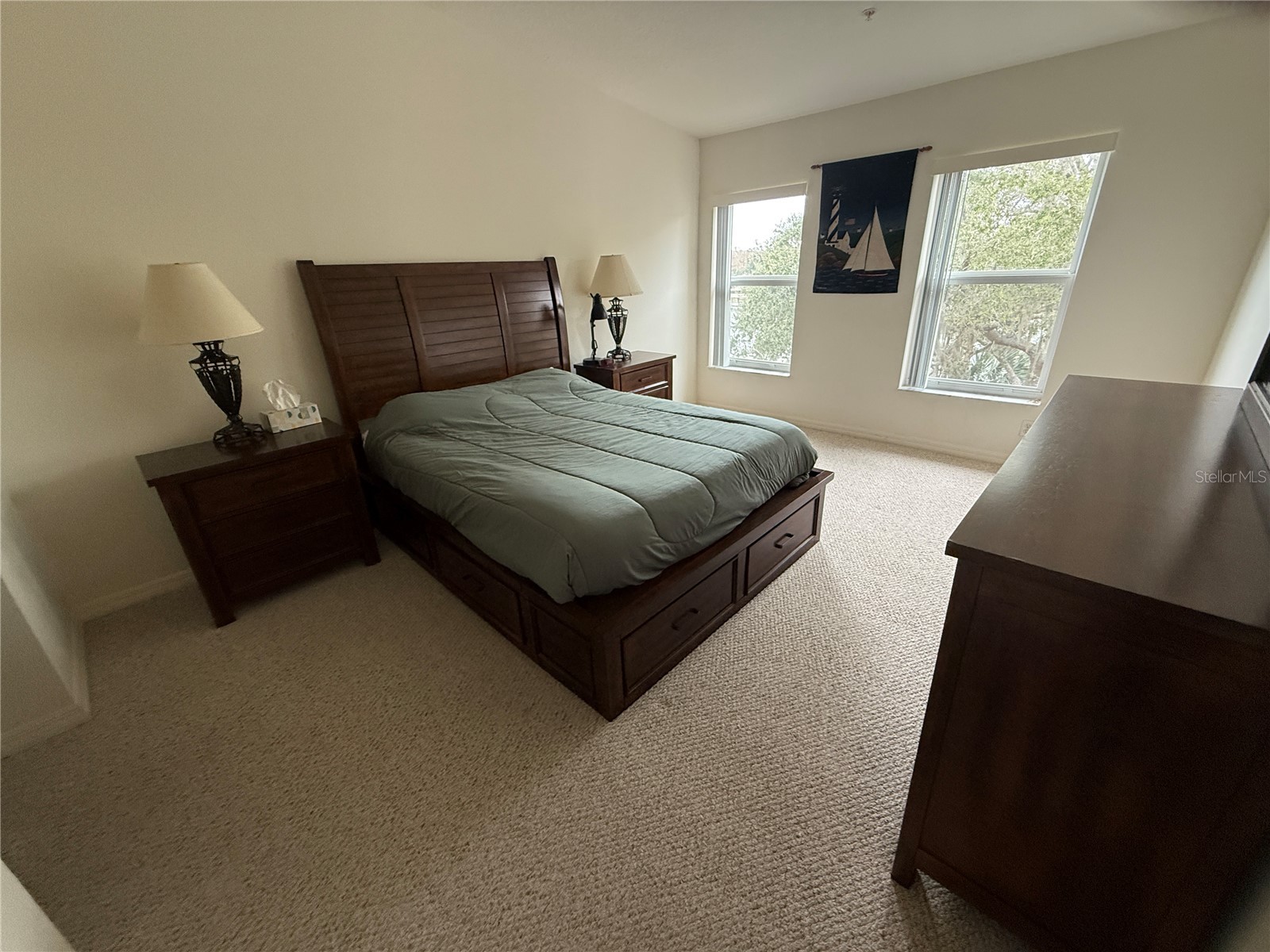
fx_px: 514
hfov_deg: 102.1
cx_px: 635
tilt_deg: -20.9
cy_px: 476
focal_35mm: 14
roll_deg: +2.1
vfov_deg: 85.7
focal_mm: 2.22
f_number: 2.2
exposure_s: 1/99
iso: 320
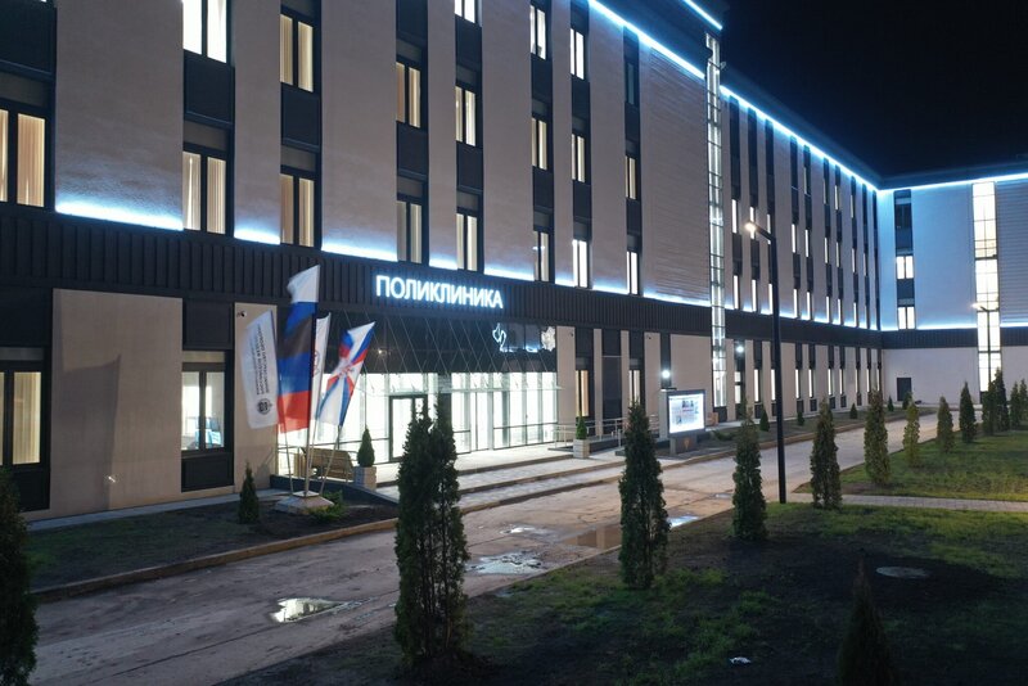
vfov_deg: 46.4
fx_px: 800
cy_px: 343
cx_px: 514
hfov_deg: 65.5
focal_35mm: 28
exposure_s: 1/8
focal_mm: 10.26
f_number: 2.8
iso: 400
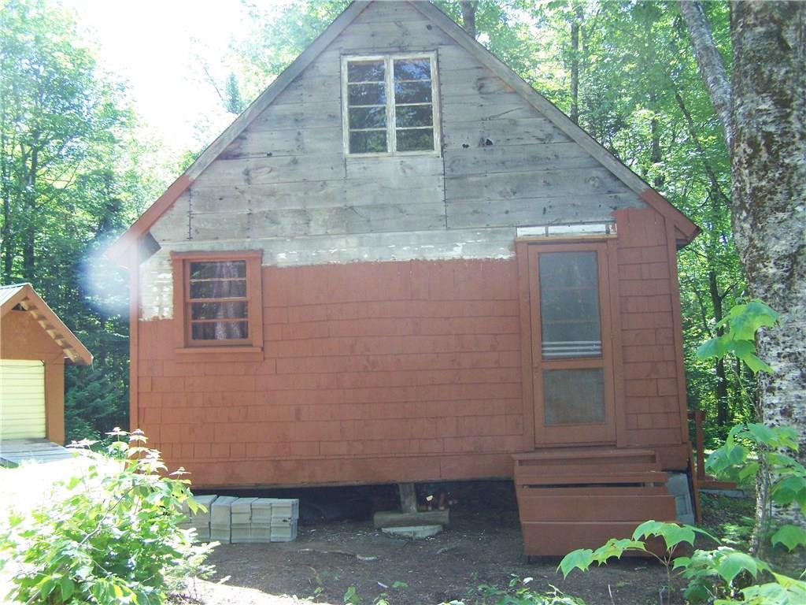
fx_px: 885
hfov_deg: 49.0
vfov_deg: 37.7
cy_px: 302
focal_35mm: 38
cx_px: 403
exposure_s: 1/200
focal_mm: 6.3
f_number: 2.8
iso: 160
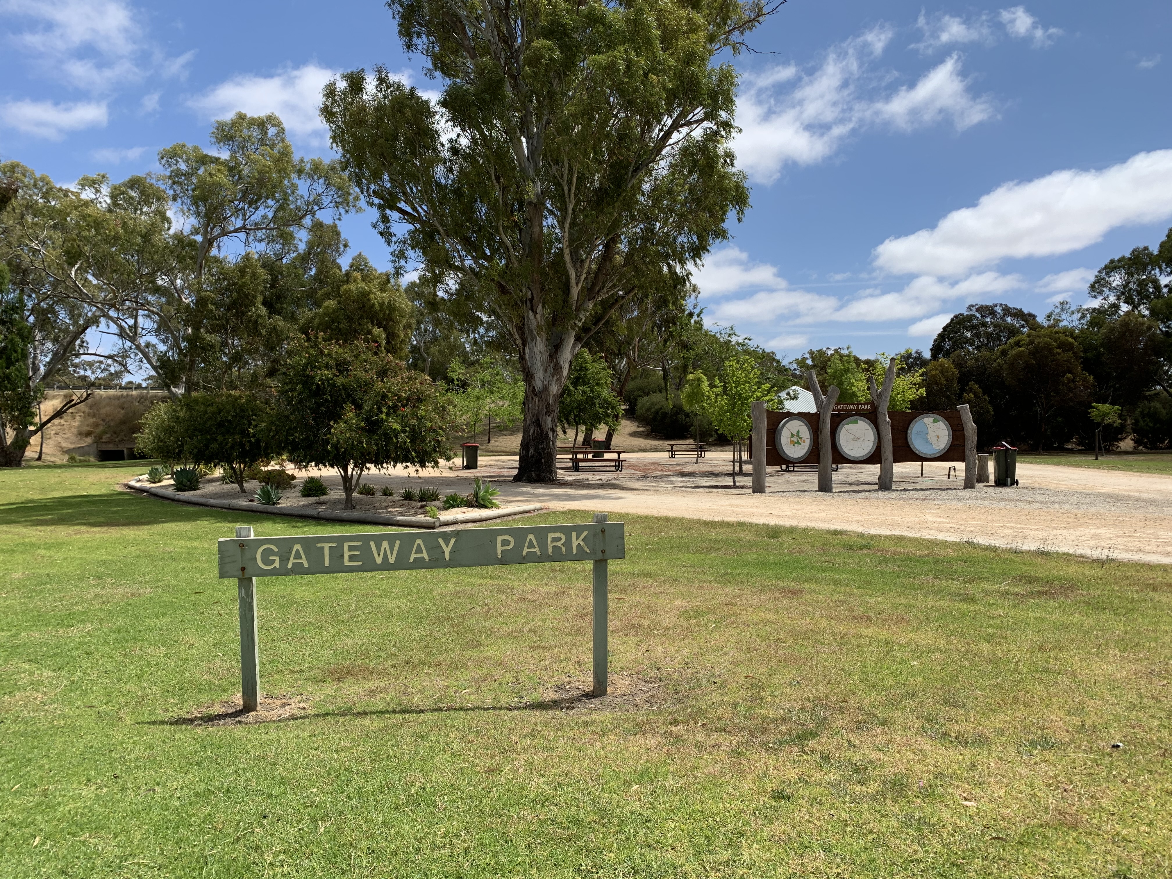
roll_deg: +0.2
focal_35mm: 26
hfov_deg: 67.3
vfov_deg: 53.1
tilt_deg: -2.1
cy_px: 440
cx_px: 586
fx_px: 880
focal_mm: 4.25
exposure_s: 1/2545
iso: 25
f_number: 1.8
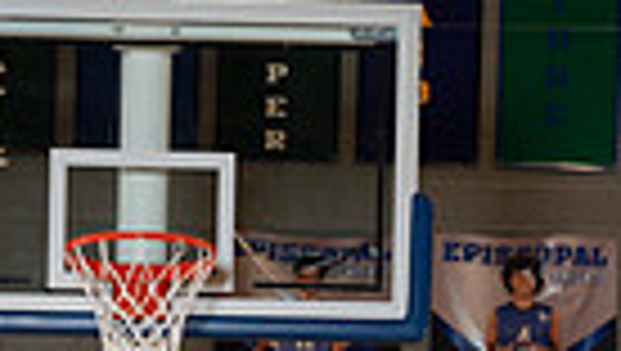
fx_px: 2753
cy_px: 932
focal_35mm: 167
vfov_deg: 6.8
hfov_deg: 12.8
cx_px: 198
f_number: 5.6
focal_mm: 49
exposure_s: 1/250
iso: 400
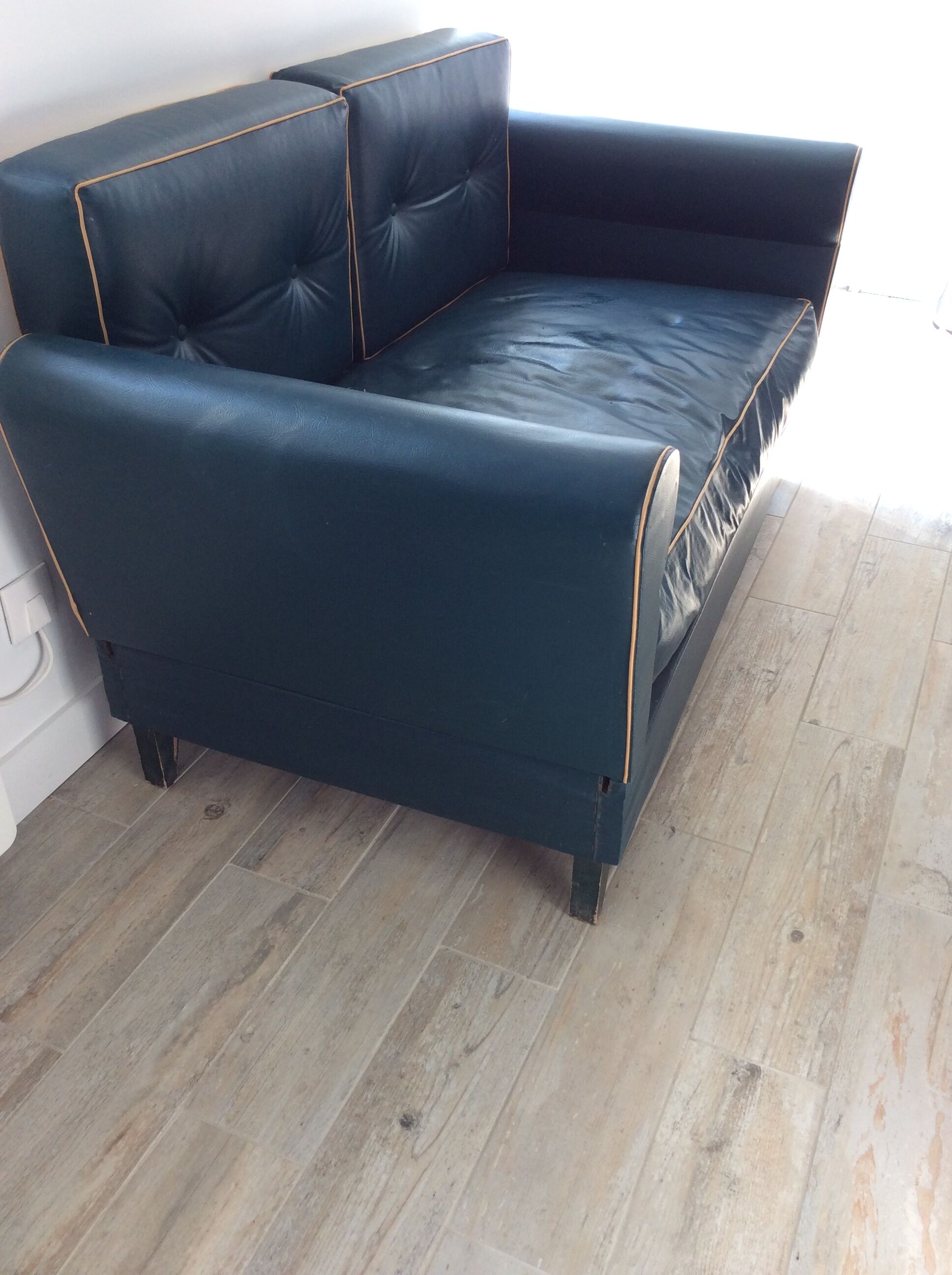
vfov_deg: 56.9
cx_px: 476
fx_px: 1177
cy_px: 638
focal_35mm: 32
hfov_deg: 44.1
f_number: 2.4
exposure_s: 1/50
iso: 32
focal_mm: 3.3
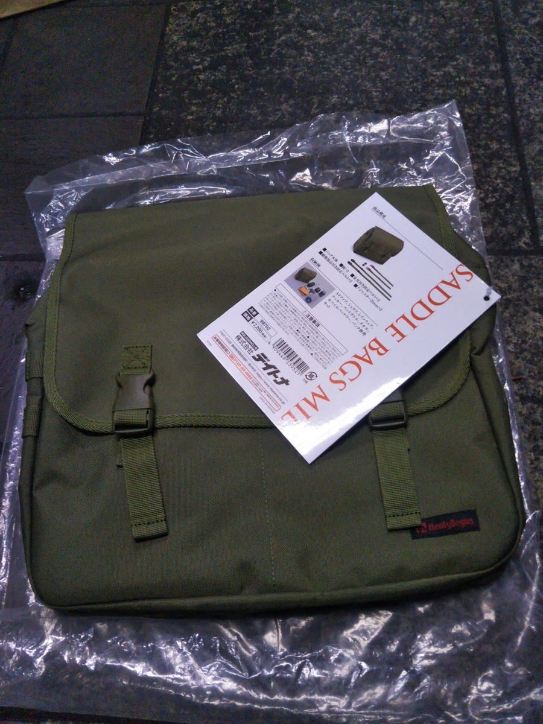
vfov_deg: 60.0
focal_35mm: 30
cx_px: 272
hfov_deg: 46.8
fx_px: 627
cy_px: 362
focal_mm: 4
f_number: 2.2
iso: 223
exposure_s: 1/32
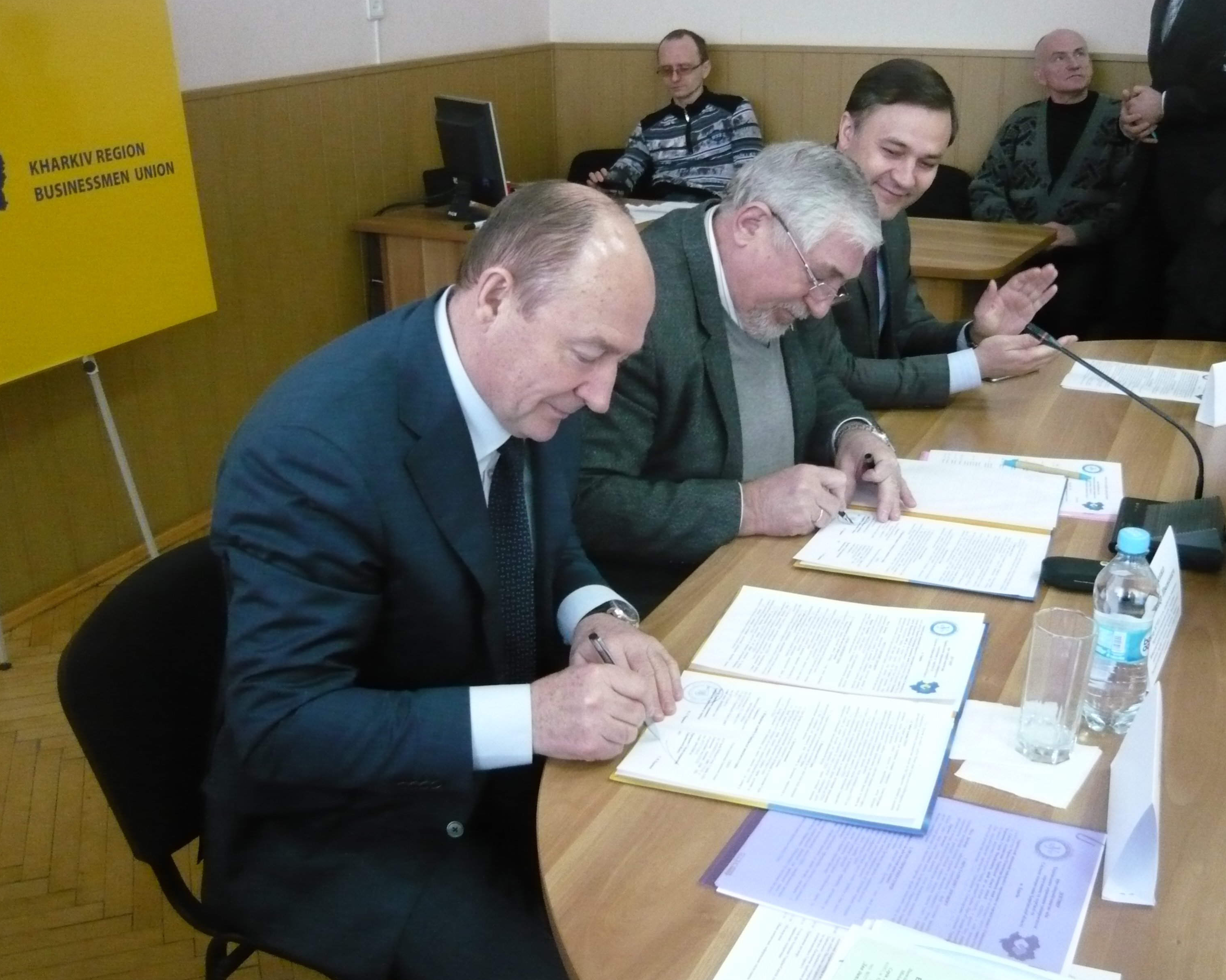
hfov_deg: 51.5
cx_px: 603
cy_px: 490
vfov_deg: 42.2
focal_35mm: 35
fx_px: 1270
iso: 800
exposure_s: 1/50
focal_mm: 5.5
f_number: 2.8
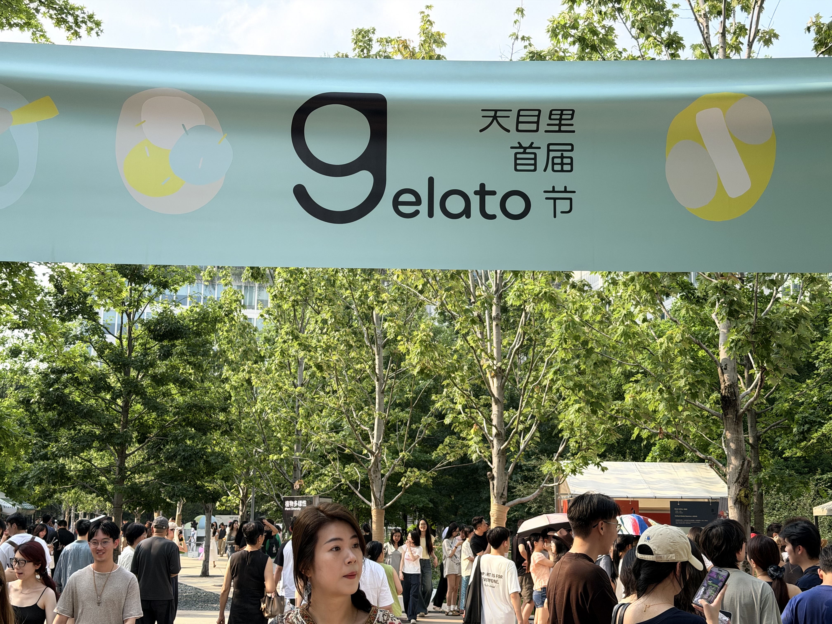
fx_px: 1154
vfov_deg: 30.3
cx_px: 416
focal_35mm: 48
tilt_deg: +10.4
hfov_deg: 39.7
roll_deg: -0.8
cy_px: 312
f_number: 1.78
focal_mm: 6.76
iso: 64
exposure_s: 1/987
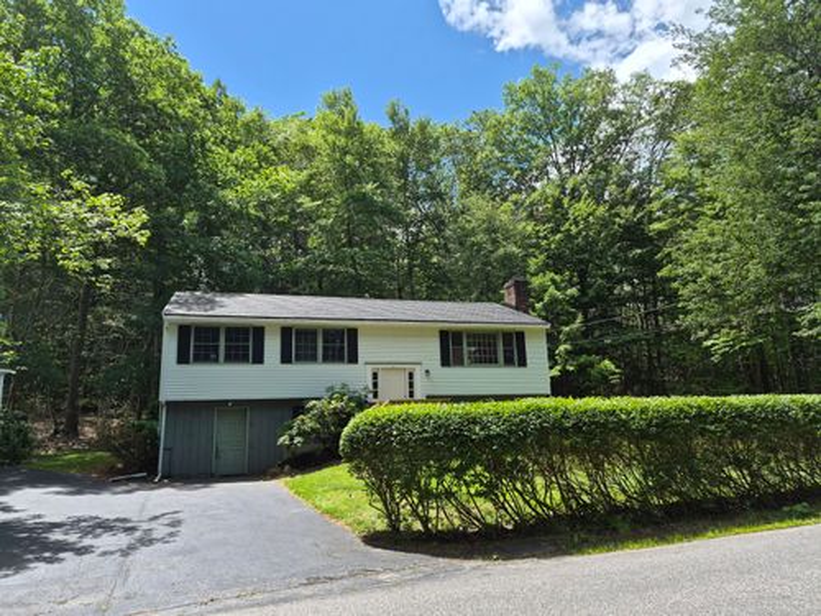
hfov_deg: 73.9
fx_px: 545
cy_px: 308
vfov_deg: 58.9
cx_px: 410
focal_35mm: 23
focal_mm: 5.4
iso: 80
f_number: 1.8
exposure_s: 1/4288
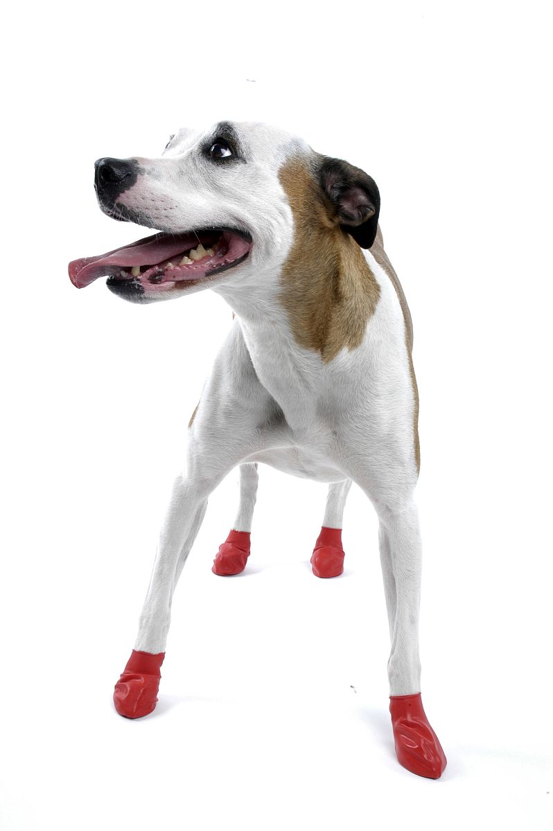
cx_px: 276
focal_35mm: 52
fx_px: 1212
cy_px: 416
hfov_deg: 25.7
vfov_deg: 37.9
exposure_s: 1/125
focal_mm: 35
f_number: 18
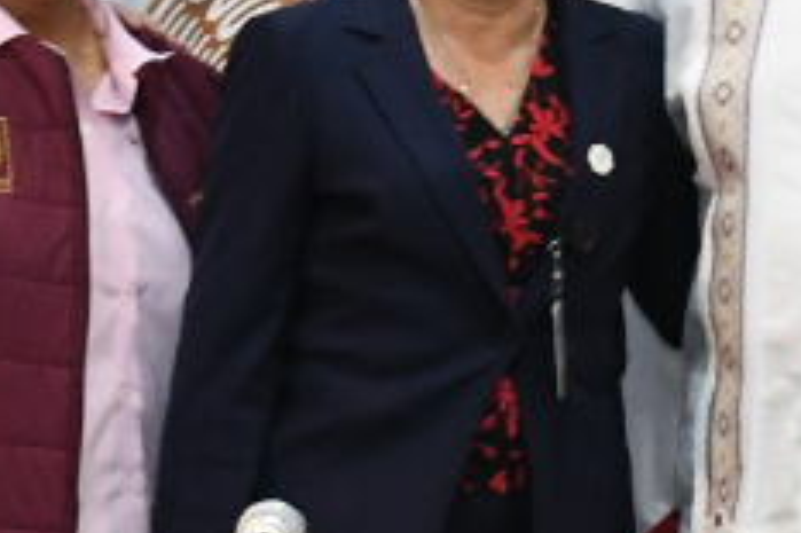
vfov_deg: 4.1
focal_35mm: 334
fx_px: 7426
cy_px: 48
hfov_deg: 6.1
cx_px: 1035
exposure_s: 1/100
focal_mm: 32
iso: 2500
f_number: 6.3
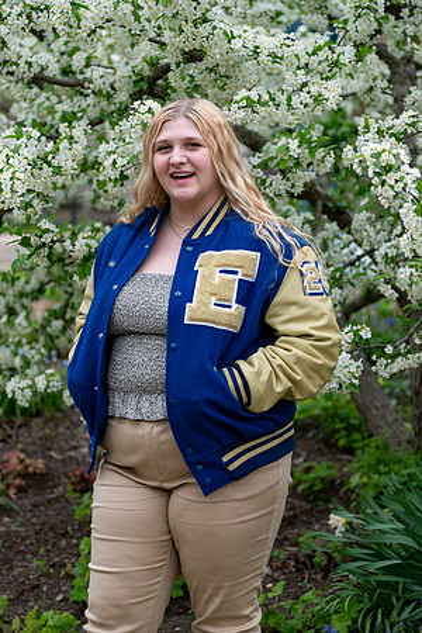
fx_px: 2127
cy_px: 316
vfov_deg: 16.9
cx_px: 211
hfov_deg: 11.3
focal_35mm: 121
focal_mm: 80.4
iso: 250
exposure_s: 1/500
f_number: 2.8
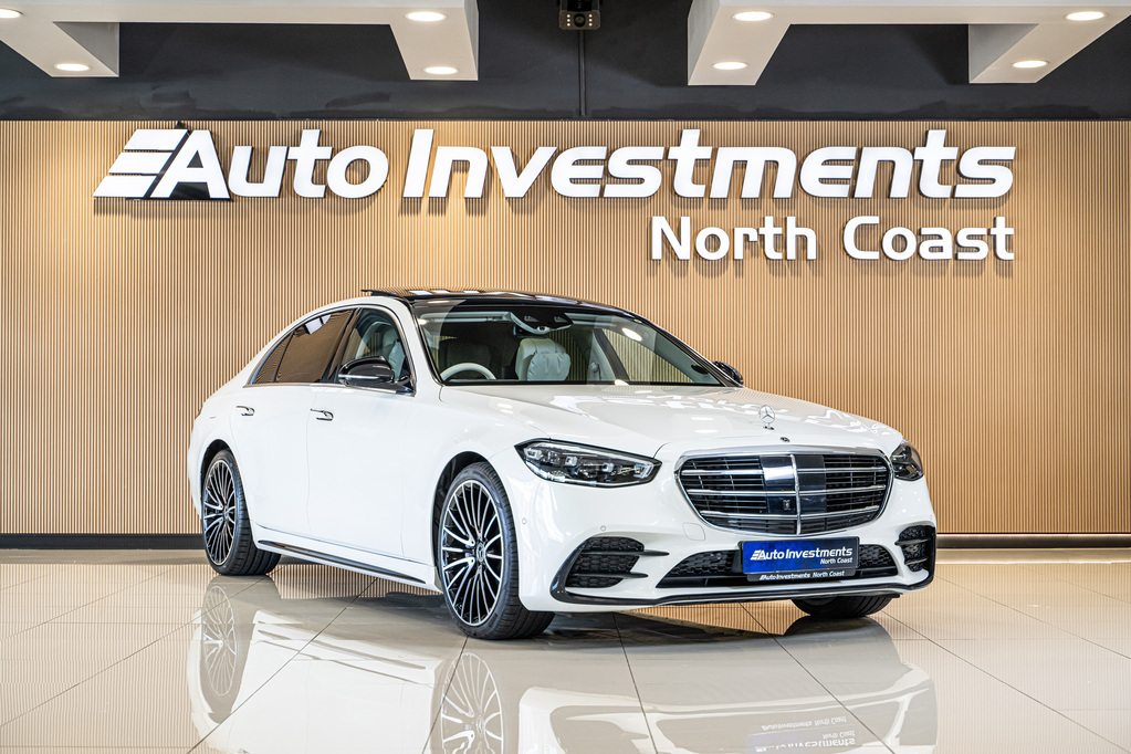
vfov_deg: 23.8
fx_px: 1791
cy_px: 377
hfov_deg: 35.1
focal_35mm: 57
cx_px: 566
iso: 640
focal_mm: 57
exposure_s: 1/160
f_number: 4
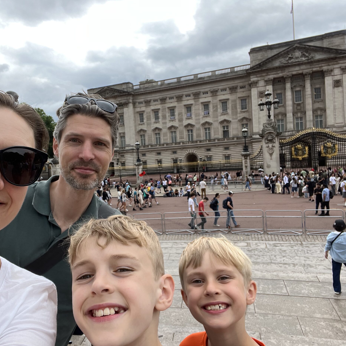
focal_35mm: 28
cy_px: 171
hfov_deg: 56.5
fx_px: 317
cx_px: 127
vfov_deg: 57.3
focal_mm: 2.71
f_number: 2.2
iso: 32
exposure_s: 1/311
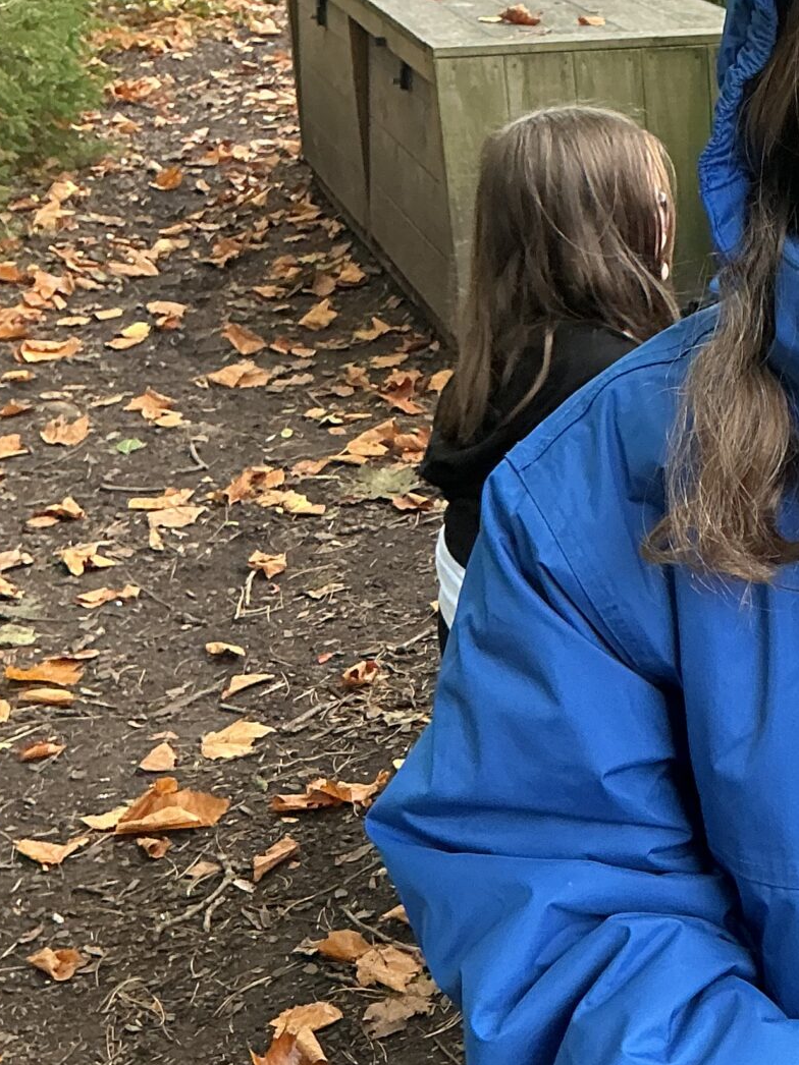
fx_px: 2186
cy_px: 846
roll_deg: +1.0
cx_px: 948
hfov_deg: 19.5
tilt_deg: -29.2
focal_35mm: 71
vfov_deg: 26.9
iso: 64
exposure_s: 1/50
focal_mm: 3
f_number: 1.8
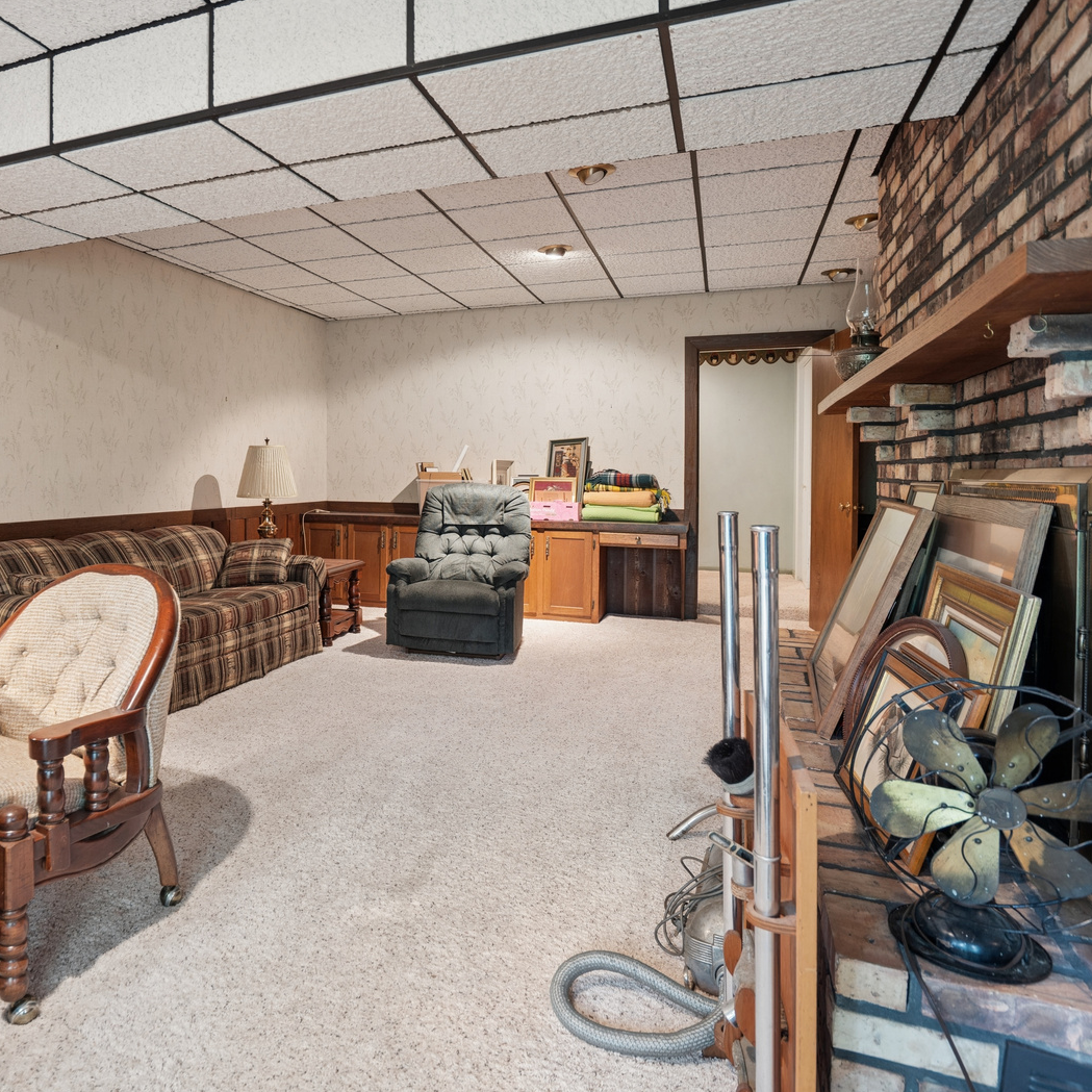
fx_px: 749
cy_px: 533
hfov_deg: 70.1
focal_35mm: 21
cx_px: 364
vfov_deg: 72.1
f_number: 4
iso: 200
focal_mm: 16
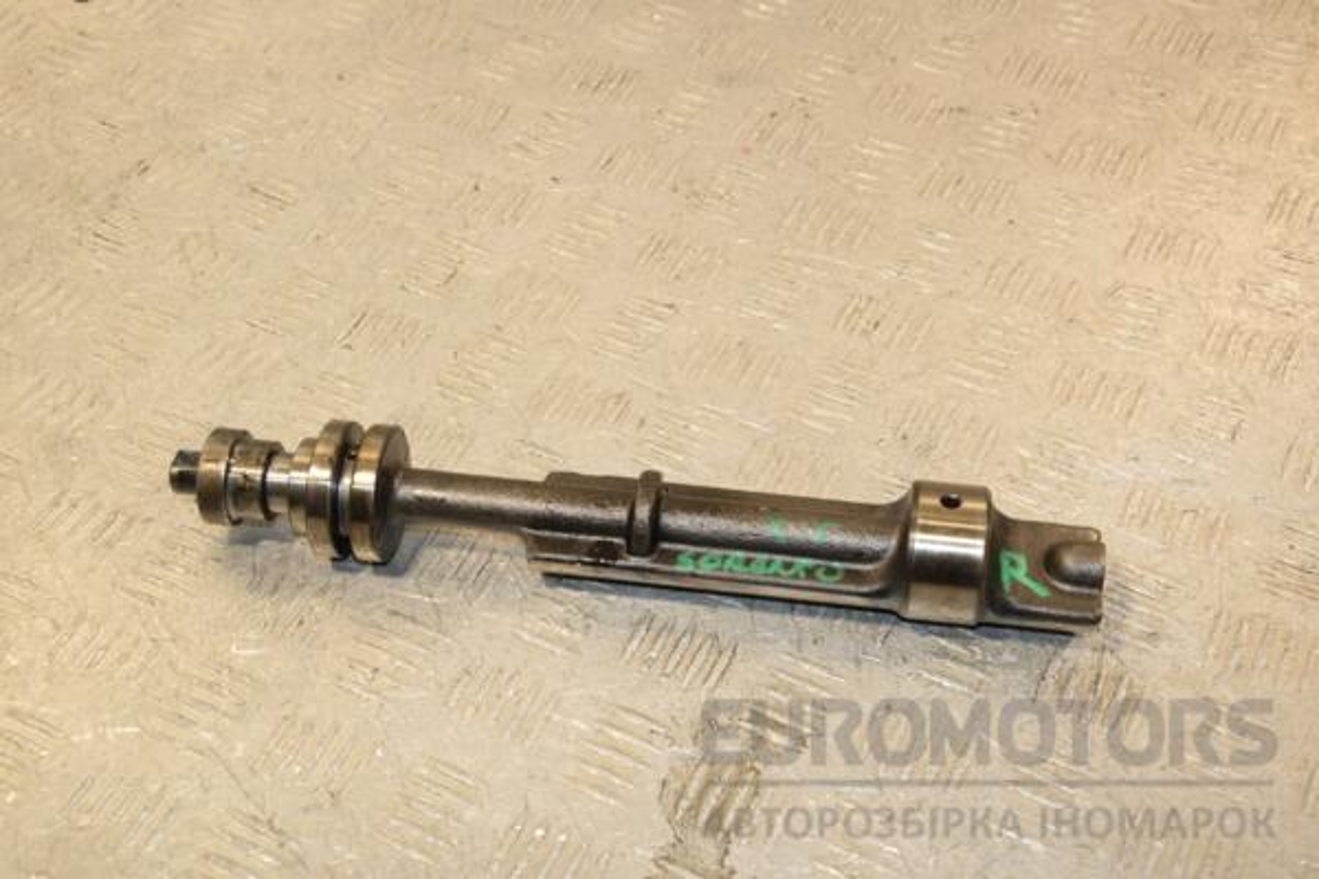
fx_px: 1923
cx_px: 660
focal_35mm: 52
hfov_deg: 37.9
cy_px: 440
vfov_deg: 25.8
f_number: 7.1
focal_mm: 35
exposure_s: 1/200
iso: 800
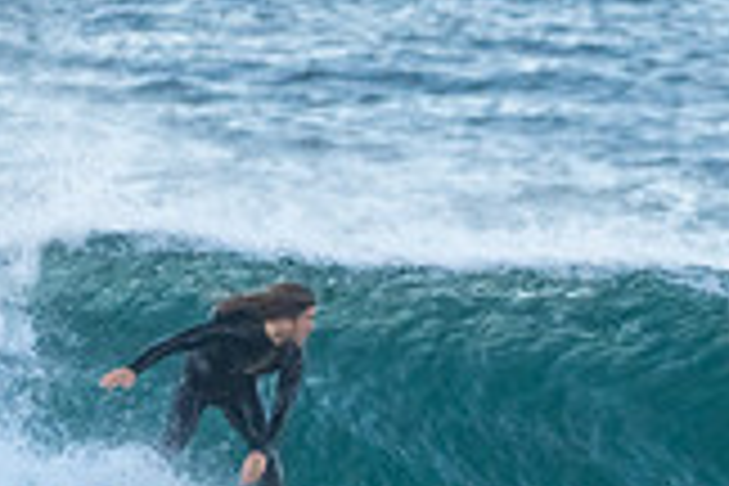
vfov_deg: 0.5
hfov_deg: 0.8
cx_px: 490
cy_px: 524
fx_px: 54347
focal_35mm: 2684
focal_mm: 500
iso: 1800
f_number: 5.6
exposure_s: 1/1250
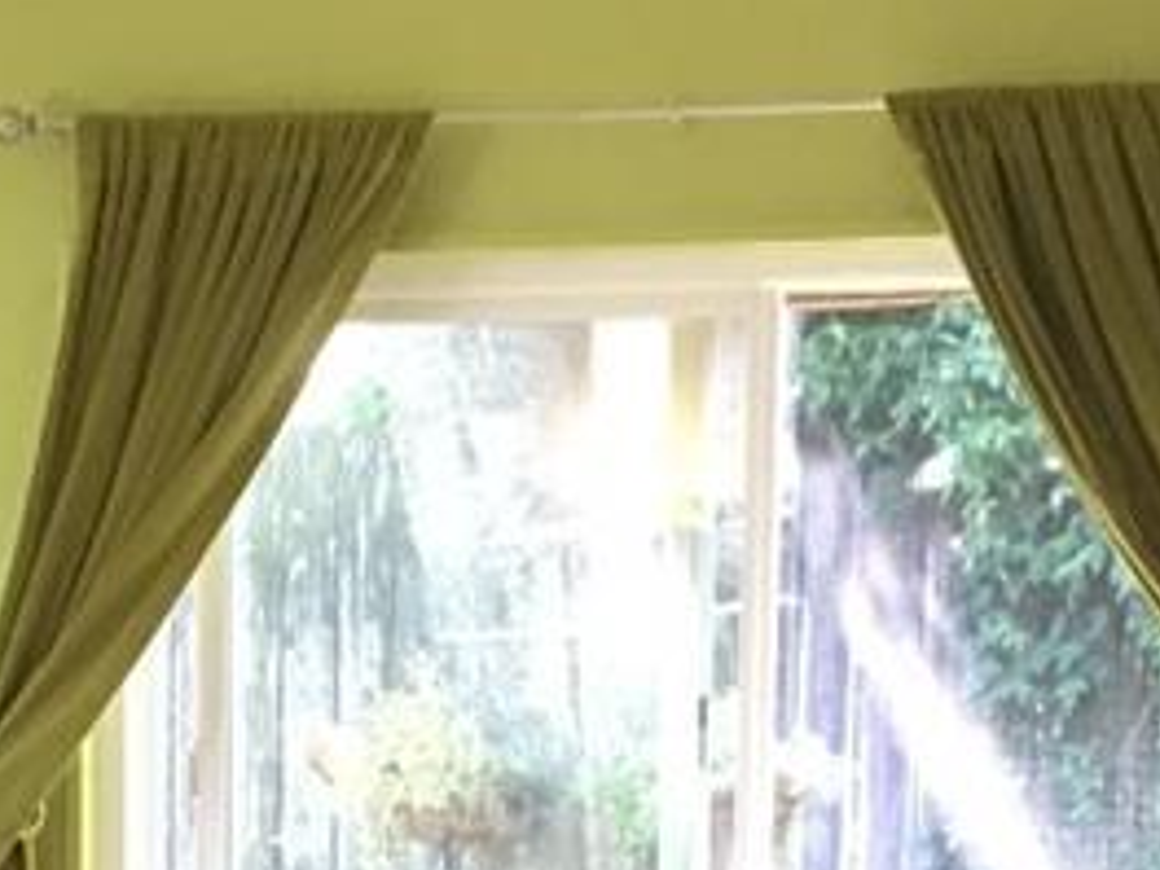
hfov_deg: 11.8
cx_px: -97
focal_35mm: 165
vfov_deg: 8.6
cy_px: 1608
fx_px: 5529
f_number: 2.2
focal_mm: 4.15
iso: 64
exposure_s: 1/15
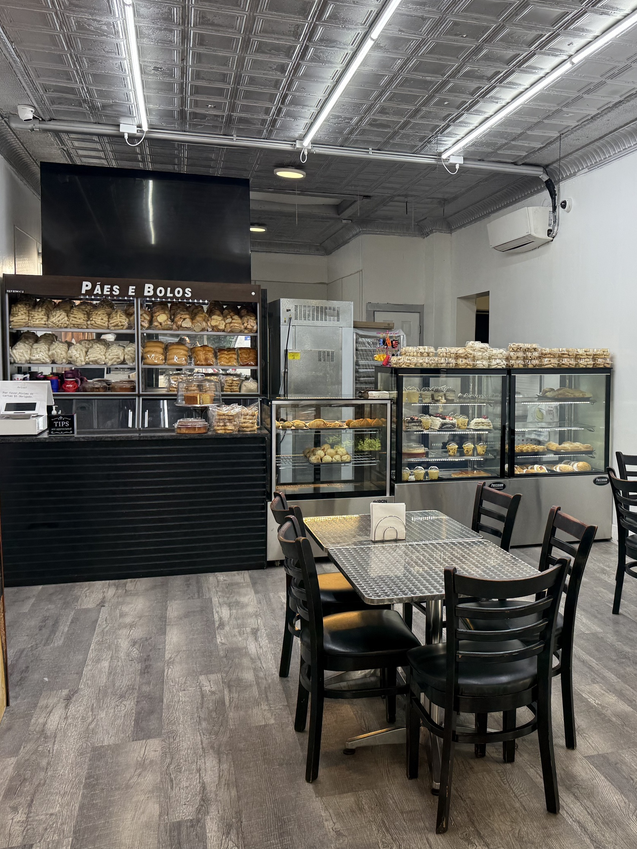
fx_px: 810
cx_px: 450
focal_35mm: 33
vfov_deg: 55.3
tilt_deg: -3.7
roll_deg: +0.0
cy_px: 420
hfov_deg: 42.1
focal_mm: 6.76
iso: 64
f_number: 1.78
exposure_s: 1/227
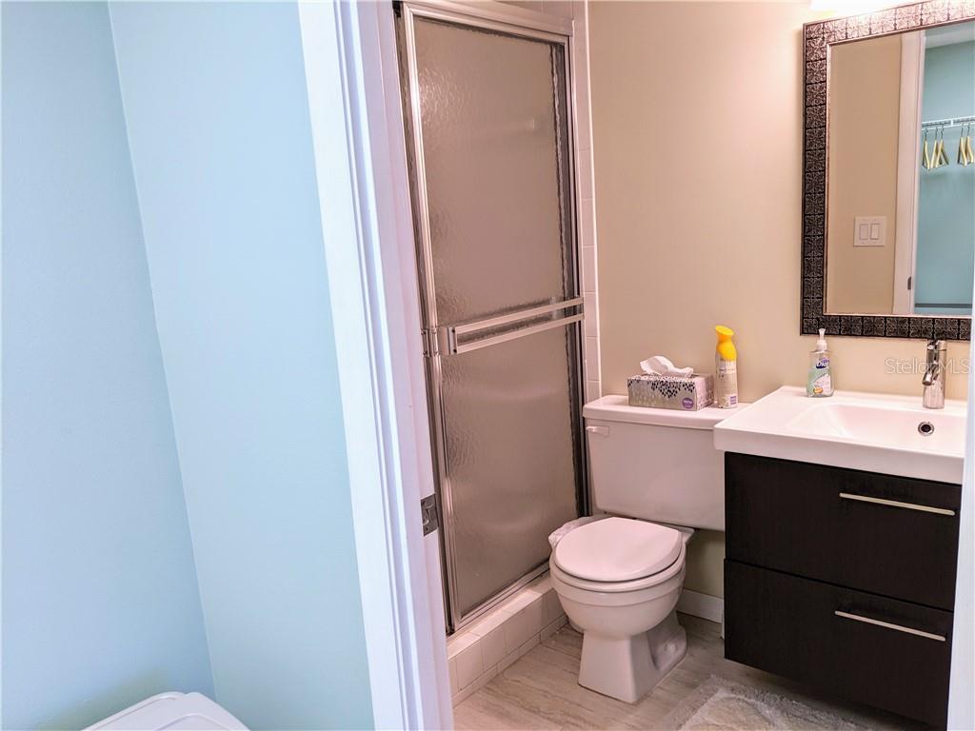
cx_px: 488
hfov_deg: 65.3
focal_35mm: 27
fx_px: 760
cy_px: 366
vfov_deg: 51.4
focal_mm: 4.44
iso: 62
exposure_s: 1/40
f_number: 1.8
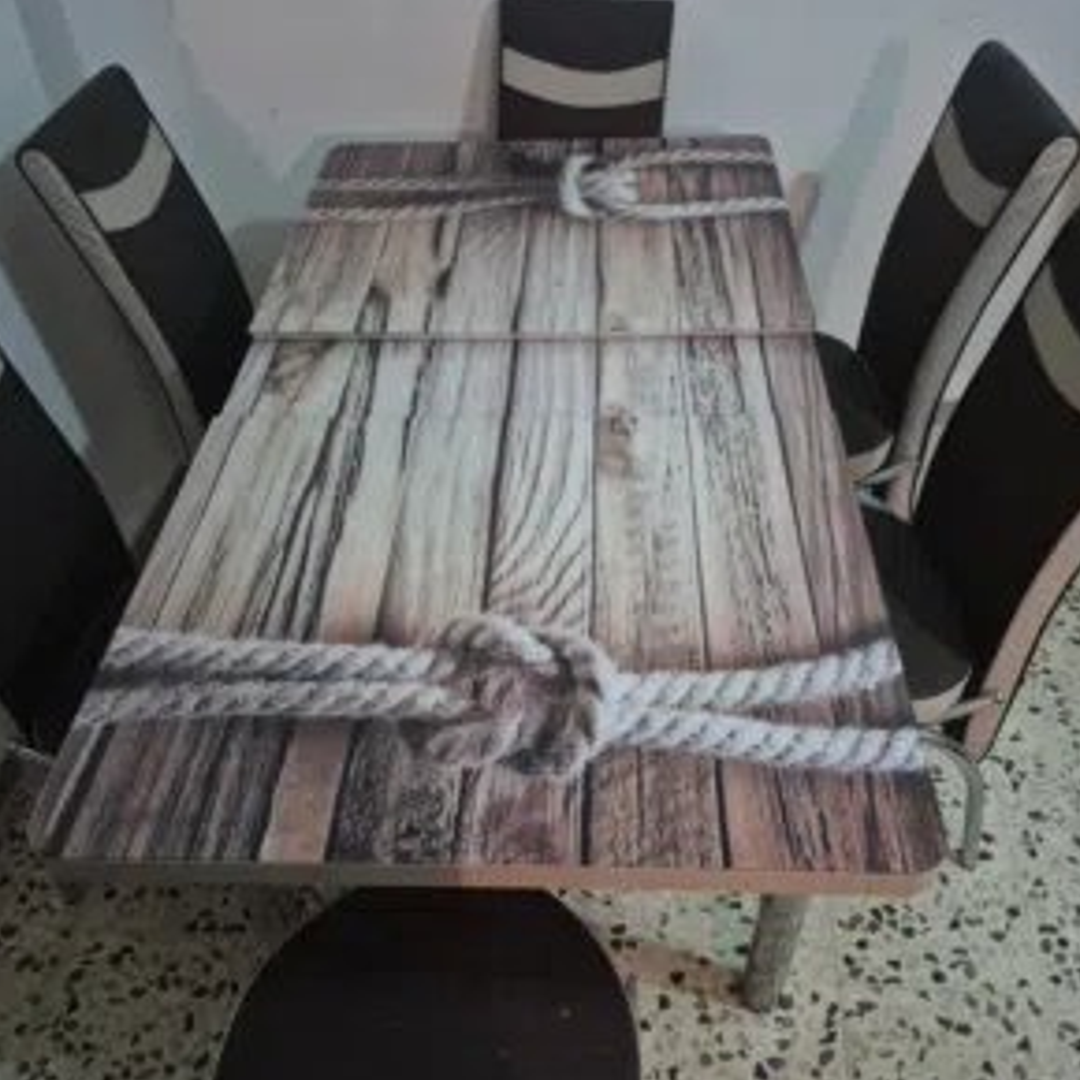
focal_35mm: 28
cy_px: 614
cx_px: 544
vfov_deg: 57.1
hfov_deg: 57.3
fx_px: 988
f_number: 1.8
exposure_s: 1/50
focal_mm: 5.4
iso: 1600
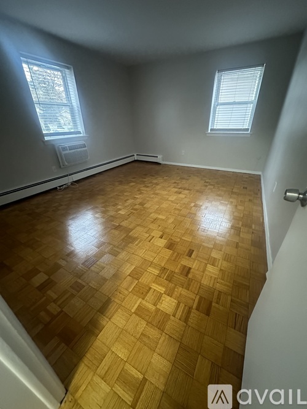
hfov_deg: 85.7
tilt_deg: -26.4
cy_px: 204
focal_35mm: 14
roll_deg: +1.3
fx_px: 166
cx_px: 154
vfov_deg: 102.1
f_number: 2.2
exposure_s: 1/40
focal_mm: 2.22
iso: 1000
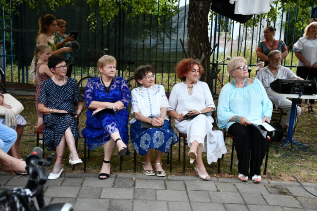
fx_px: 458
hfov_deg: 38.2
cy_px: 106
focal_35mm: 52
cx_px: 158
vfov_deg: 26.0
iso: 1000
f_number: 4.2
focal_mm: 35
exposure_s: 1/125
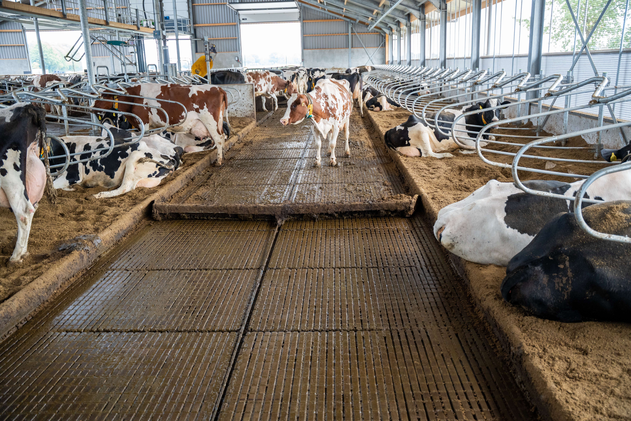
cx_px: 316
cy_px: 210
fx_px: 549
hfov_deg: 59.8
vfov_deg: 42.0
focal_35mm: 31
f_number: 2.8
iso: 1600
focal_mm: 31.3
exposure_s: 1/320
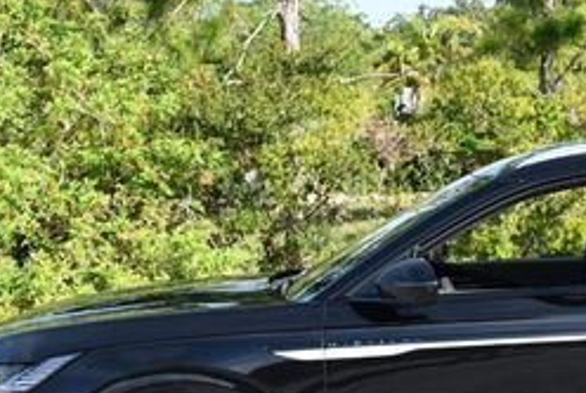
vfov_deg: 11.1
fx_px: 2021
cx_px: 569
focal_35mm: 124
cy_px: 215
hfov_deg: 16.2
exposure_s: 1/250
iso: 200
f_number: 7.1
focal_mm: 24
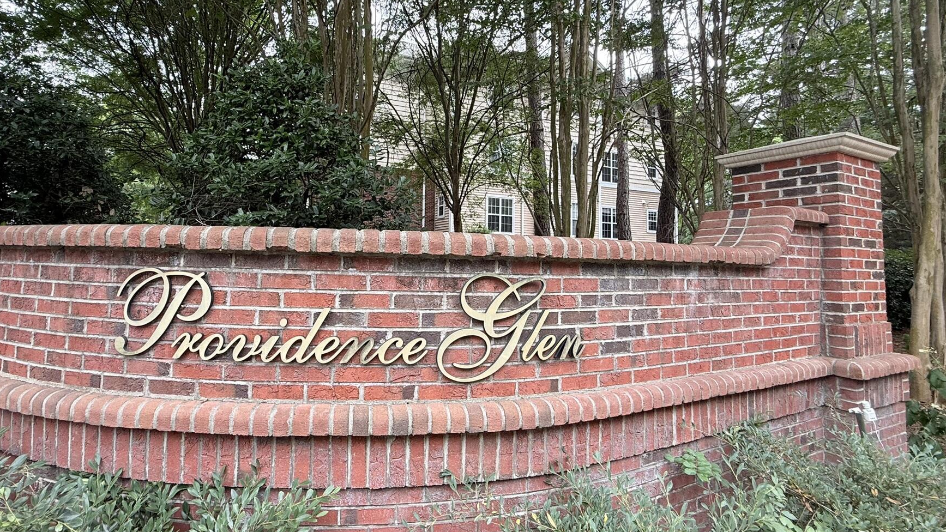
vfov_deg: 60.8
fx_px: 452
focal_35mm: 18
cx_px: 408
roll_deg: -2.6
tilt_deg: +3.1
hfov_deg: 92.1
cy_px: 232
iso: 64
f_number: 2.2
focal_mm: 2.22
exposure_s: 1/179
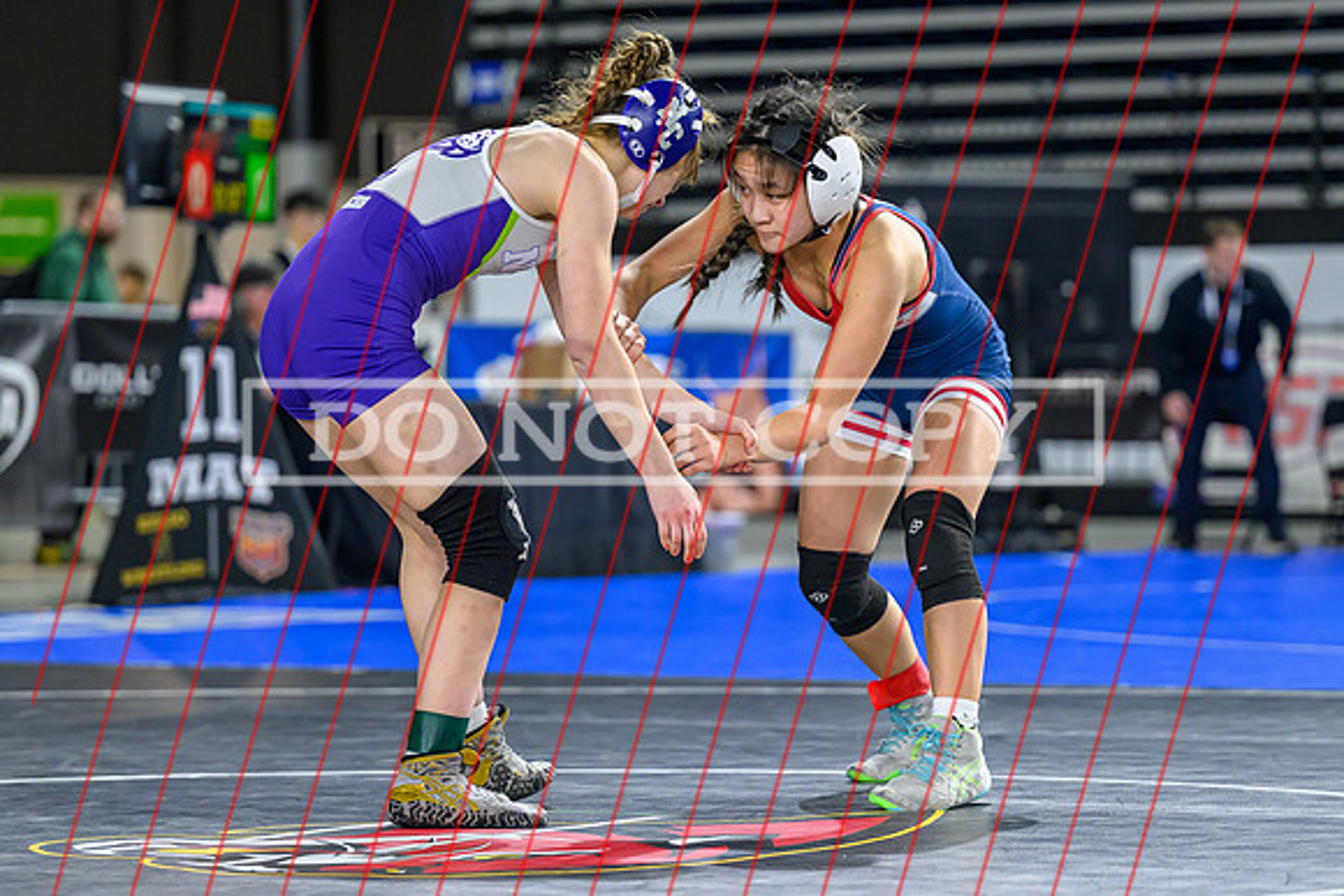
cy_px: 465
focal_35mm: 145
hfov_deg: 14.2
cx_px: 815
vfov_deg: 9.5
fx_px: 5406
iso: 3200
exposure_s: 1/800
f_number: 2.8
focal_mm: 105
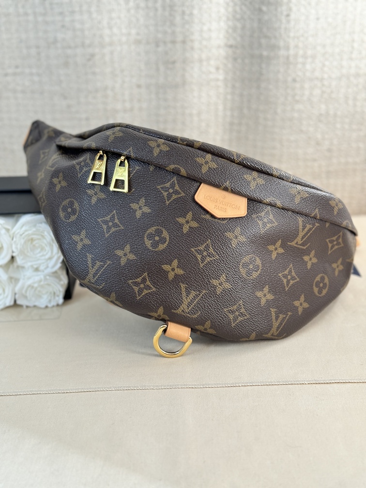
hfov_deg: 30.3
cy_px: 244
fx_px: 677
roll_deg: +2.8
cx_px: 183
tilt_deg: -22.1
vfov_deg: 39.7
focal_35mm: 48
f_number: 1.78
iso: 125
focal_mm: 6.86
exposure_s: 1/59
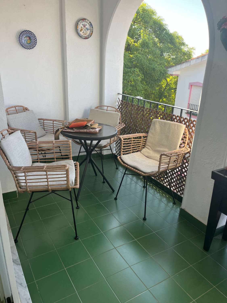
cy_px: 152
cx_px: 114
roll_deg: -2.3
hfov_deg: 53.1
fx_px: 227
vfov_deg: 67.3
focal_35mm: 26
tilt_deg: -21.1
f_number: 1.6
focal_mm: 5.1
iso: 50
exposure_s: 1/348
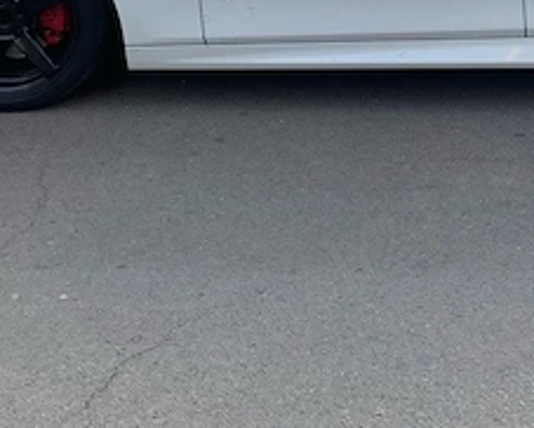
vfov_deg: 21.1
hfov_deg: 27.4
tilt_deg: -9.7
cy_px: -99
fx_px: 1060
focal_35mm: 67
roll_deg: -0.4
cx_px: 463
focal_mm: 4.25
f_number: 1.8
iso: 25
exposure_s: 1/177
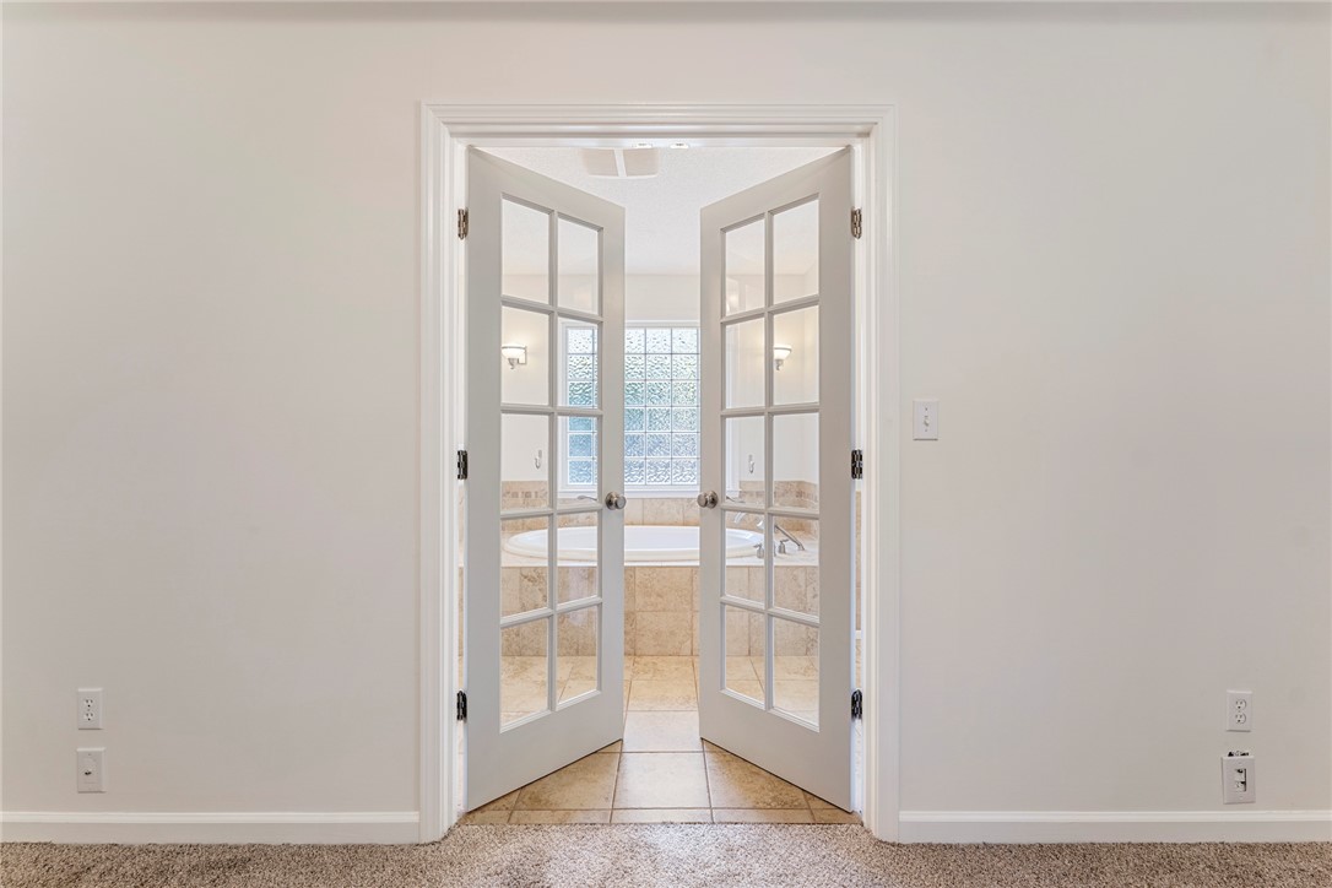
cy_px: 444
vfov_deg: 81.2
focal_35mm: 14
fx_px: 518
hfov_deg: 104.3
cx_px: 666
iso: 400
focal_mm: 14
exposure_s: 1/5
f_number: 5.6
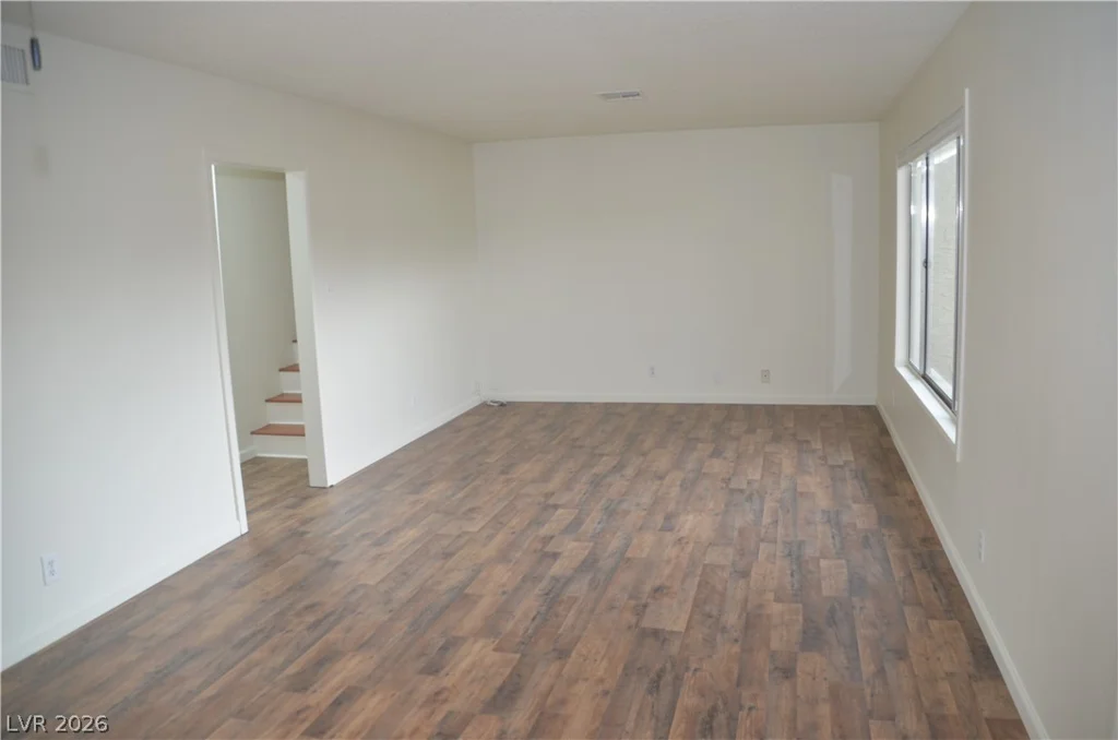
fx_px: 837
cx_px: 559
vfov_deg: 47.7
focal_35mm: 27
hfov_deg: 67.5
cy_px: 370
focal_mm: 18
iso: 400
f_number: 4
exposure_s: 1/60
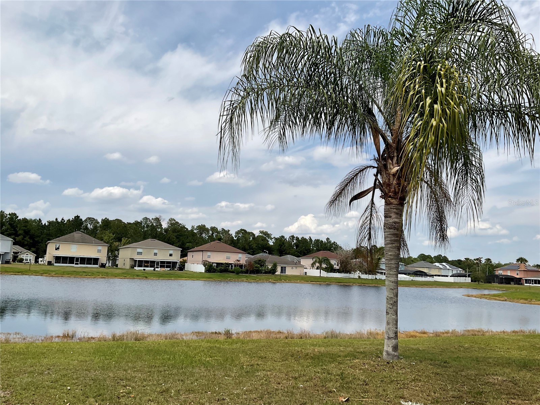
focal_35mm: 29
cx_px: 270
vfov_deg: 48.2
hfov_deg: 61.7
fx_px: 452
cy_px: 202
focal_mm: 3
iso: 16
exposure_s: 1/3788
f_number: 1.8
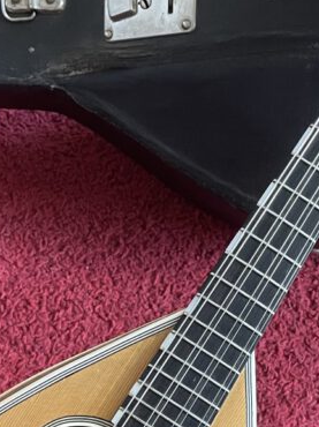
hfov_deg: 20.4
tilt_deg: -68.3
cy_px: 419
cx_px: 174
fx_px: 886
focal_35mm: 72
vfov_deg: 25.8
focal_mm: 4.2
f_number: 1.6
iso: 400
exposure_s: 1/60
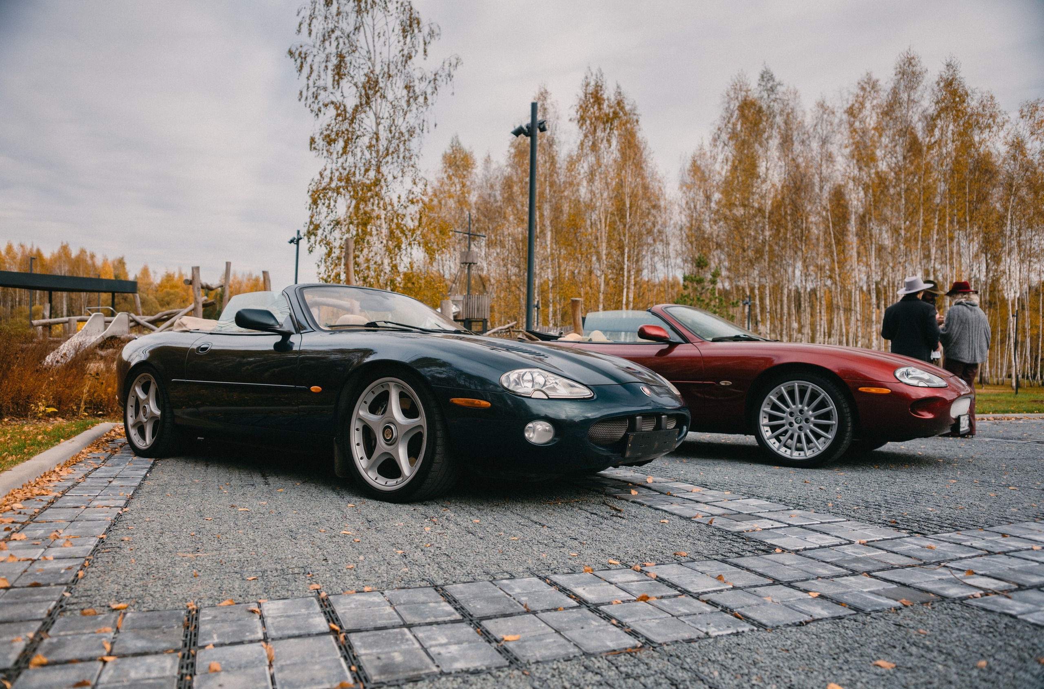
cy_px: 360
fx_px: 732
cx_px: 511
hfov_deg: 70.9
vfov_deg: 50.4
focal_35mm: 25
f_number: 2.8
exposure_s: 1/400
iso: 125
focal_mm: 24
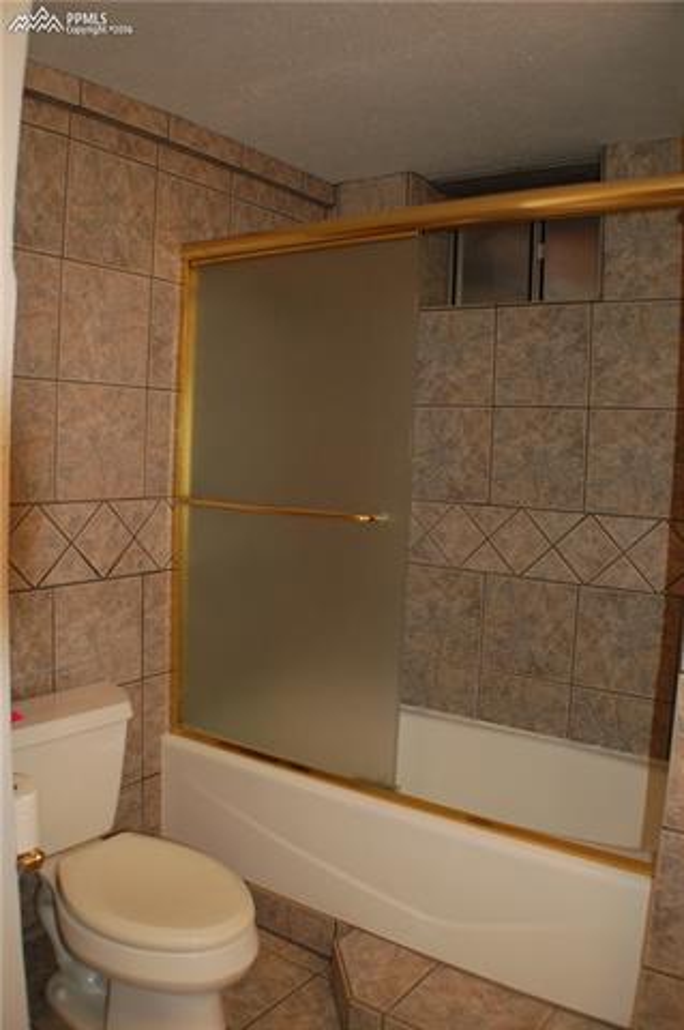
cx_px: 342
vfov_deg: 49.6
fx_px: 1114
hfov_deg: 34.1
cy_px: 515
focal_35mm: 39
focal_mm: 26
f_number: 4.2
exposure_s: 1/60
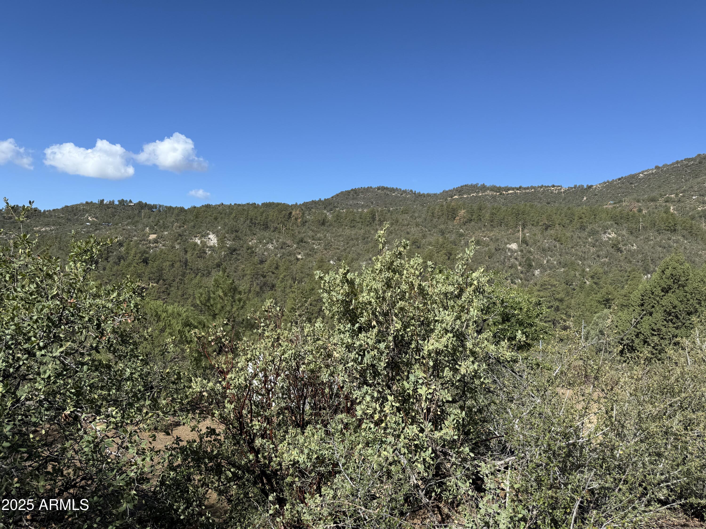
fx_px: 489
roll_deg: -3.5
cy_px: 264
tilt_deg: +1.7
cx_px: 353
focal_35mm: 24
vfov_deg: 56.8
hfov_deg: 71.6
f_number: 1.78
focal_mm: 6.76
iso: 80
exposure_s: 1/3759
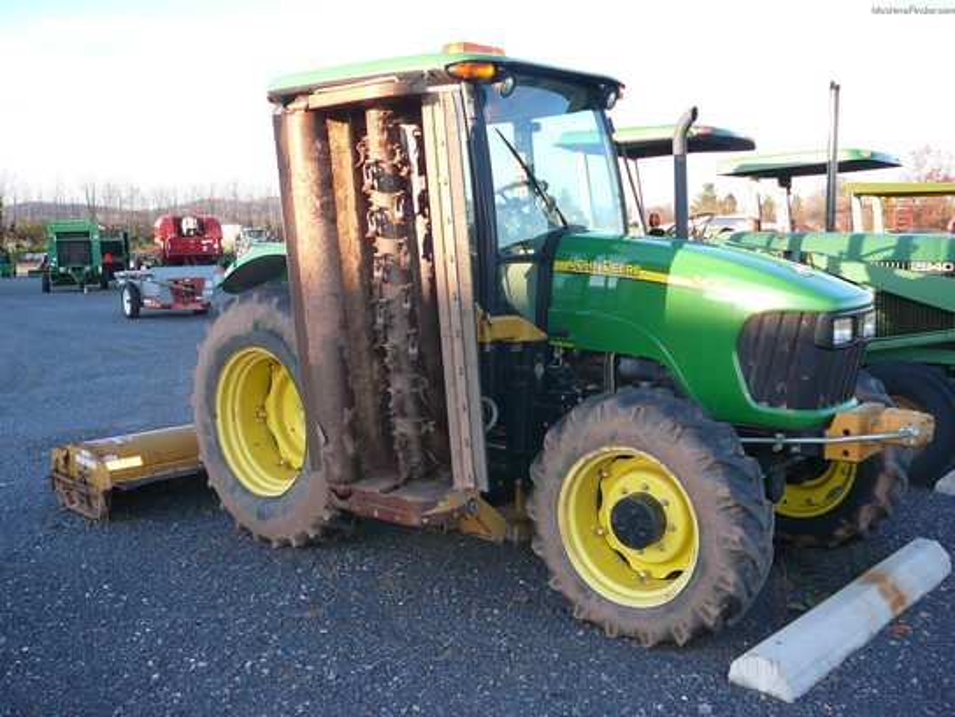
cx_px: 478
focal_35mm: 35
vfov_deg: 40.7
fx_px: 966
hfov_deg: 52.6
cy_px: 358
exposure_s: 1/125
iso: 80
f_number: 2.8
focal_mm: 5.2
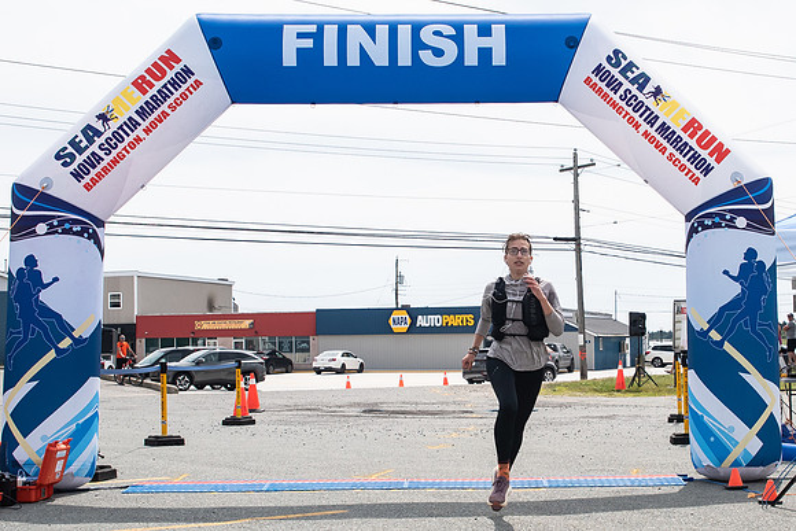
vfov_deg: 22.7
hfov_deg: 33.4
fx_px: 1319
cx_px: 511
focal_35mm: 60
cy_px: 305
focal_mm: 29
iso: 800
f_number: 4
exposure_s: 1/4000
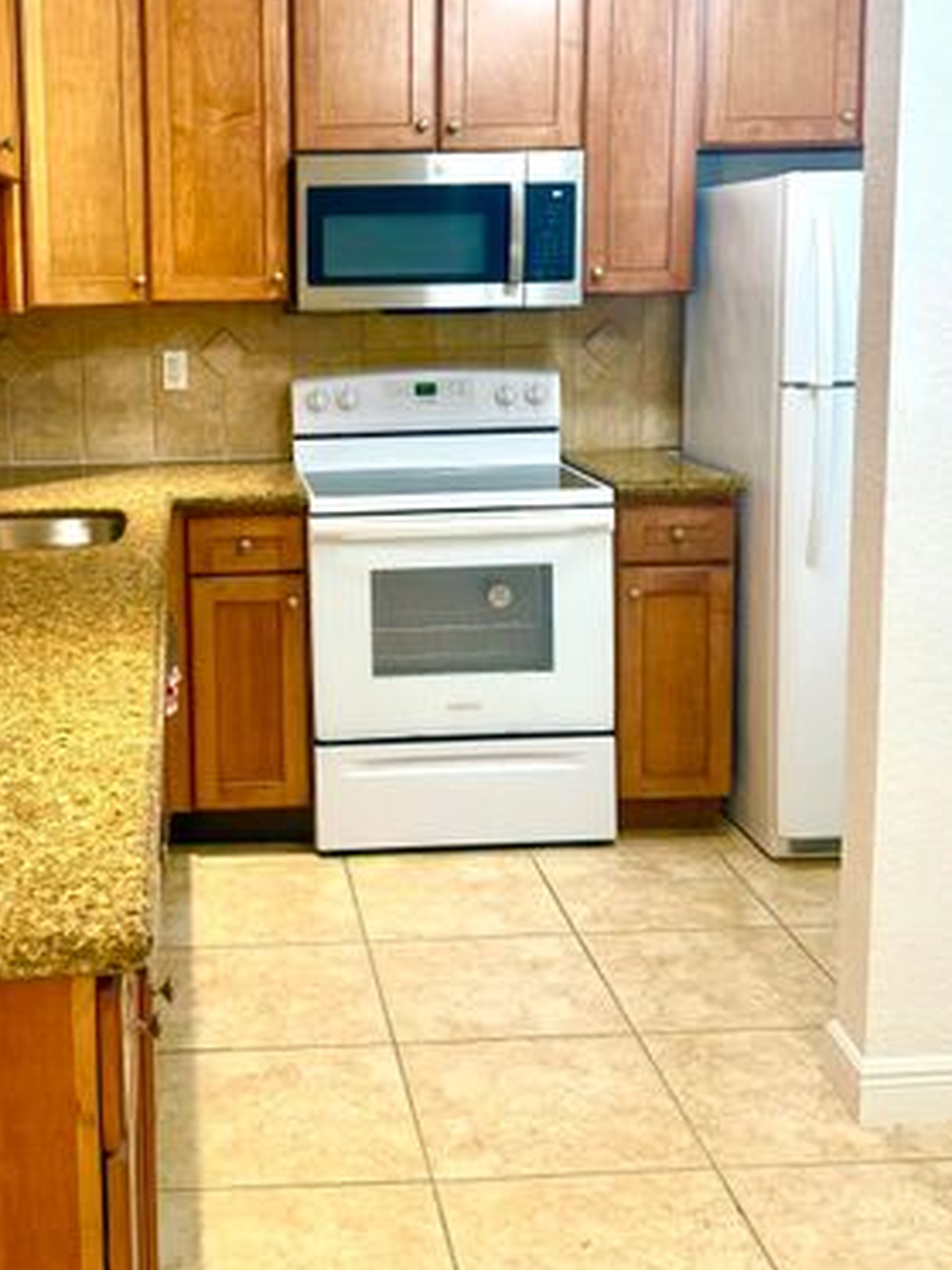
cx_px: 266
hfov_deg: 33.1
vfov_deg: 43.4
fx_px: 1577
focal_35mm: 43
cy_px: 456
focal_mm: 6.76
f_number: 1.78
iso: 125
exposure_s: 1/60
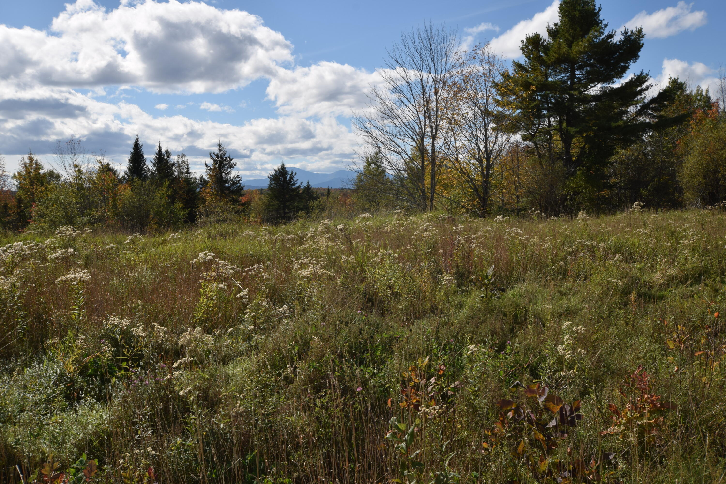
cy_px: 242
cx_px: 363
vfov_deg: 36.9
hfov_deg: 53.1
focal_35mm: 36
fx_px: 726
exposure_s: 1/200
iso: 100
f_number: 11
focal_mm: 24
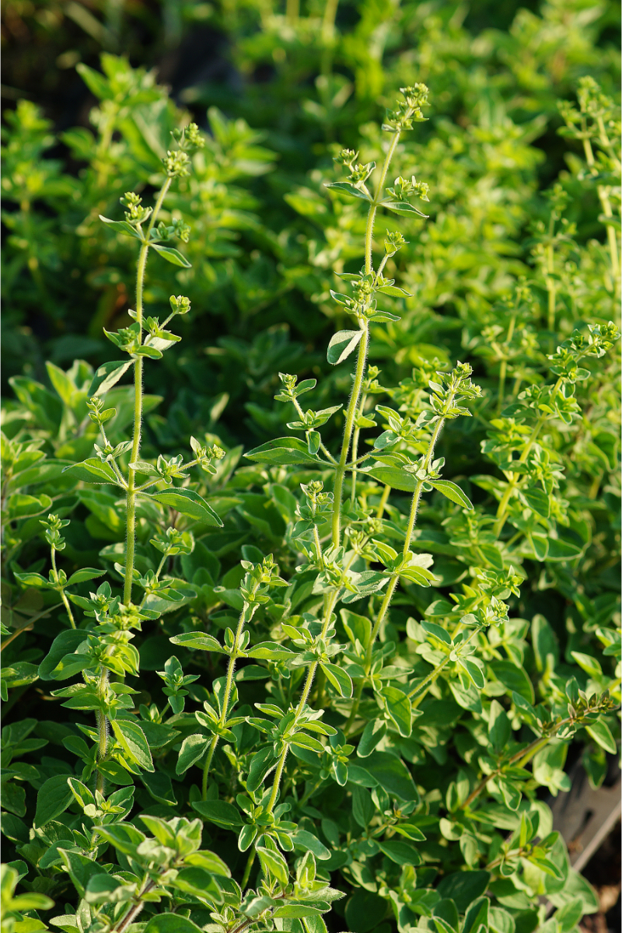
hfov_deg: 9.1
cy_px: 466
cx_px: 311
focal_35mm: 150
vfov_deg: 13.7
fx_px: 3887
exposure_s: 1/160
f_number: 4.5
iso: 100
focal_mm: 100
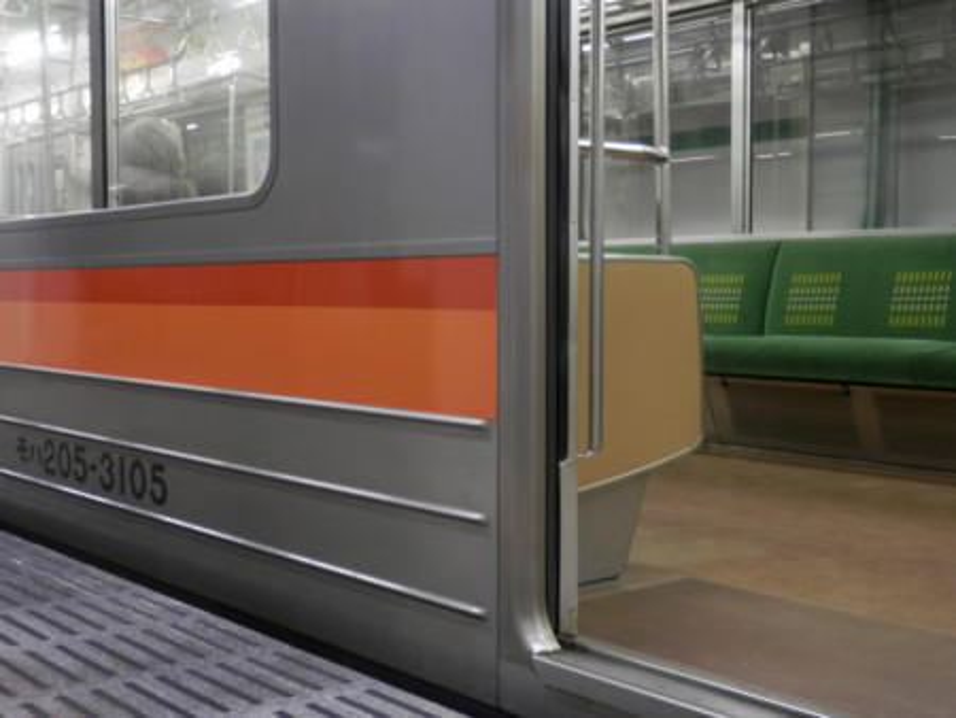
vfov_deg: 32.2
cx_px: 478
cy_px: 359
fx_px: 1243
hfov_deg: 42.1
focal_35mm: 45
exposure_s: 1/4
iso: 80
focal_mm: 8
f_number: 3.8
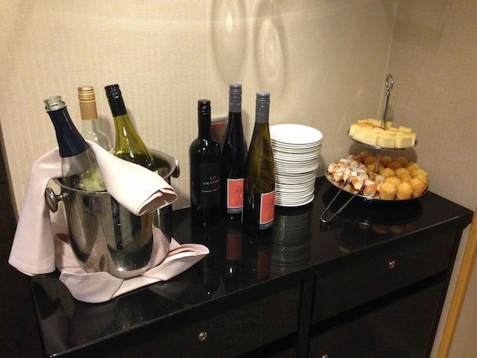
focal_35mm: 33
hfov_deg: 55.4
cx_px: 238
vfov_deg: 42.9
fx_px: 455
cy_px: 179
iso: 400
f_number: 2.4
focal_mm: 4.12
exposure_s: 1/20
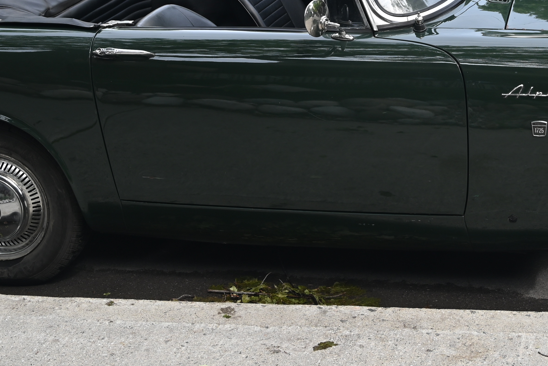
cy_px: -39
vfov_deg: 15.5
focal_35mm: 86
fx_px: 1310
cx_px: 388
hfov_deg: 23.5
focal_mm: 34
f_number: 5.6
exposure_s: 1/250
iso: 160
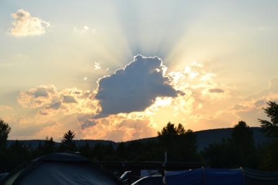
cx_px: 139
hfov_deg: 20.6
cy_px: 92
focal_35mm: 99
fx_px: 764
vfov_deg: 13.8
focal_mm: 66
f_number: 9
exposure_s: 1/320
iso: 100
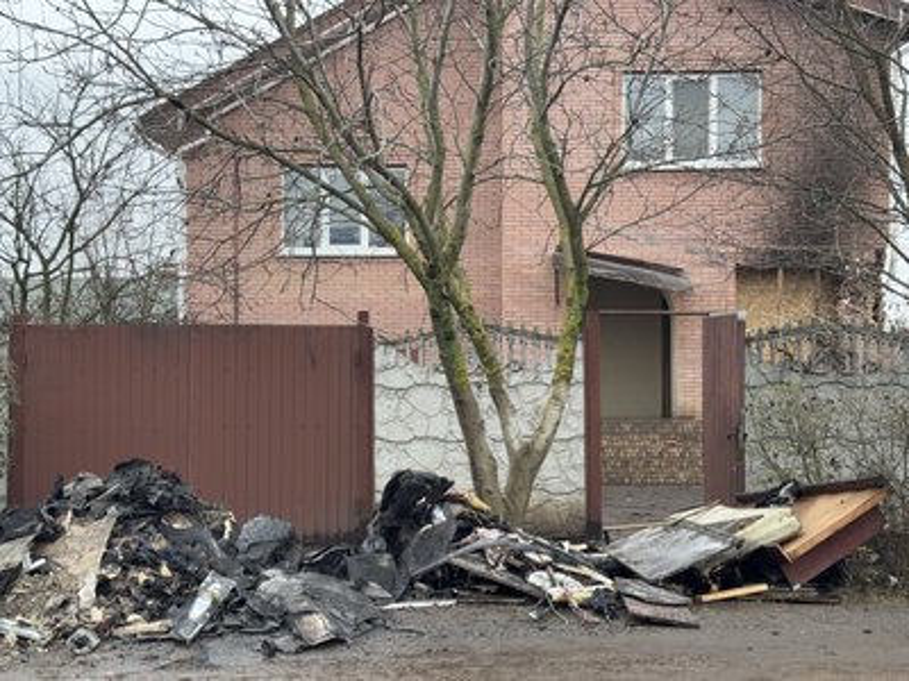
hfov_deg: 39.7
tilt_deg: +0.6
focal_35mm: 48
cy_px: 340
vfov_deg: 30.3
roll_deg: +0.5
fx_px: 1260
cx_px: 454
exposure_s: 1/135
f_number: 1.78
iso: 80
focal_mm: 6.76
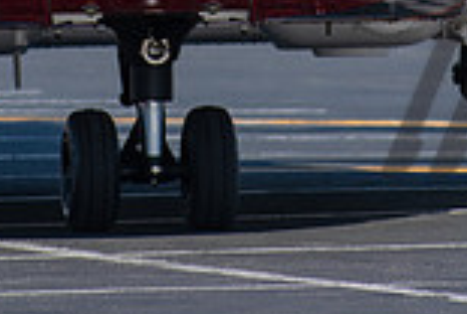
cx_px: 250
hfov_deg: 2.3
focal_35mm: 897
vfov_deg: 1.5
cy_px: -240
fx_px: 11658
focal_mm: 160
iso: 100
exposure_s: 1/500
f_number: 5
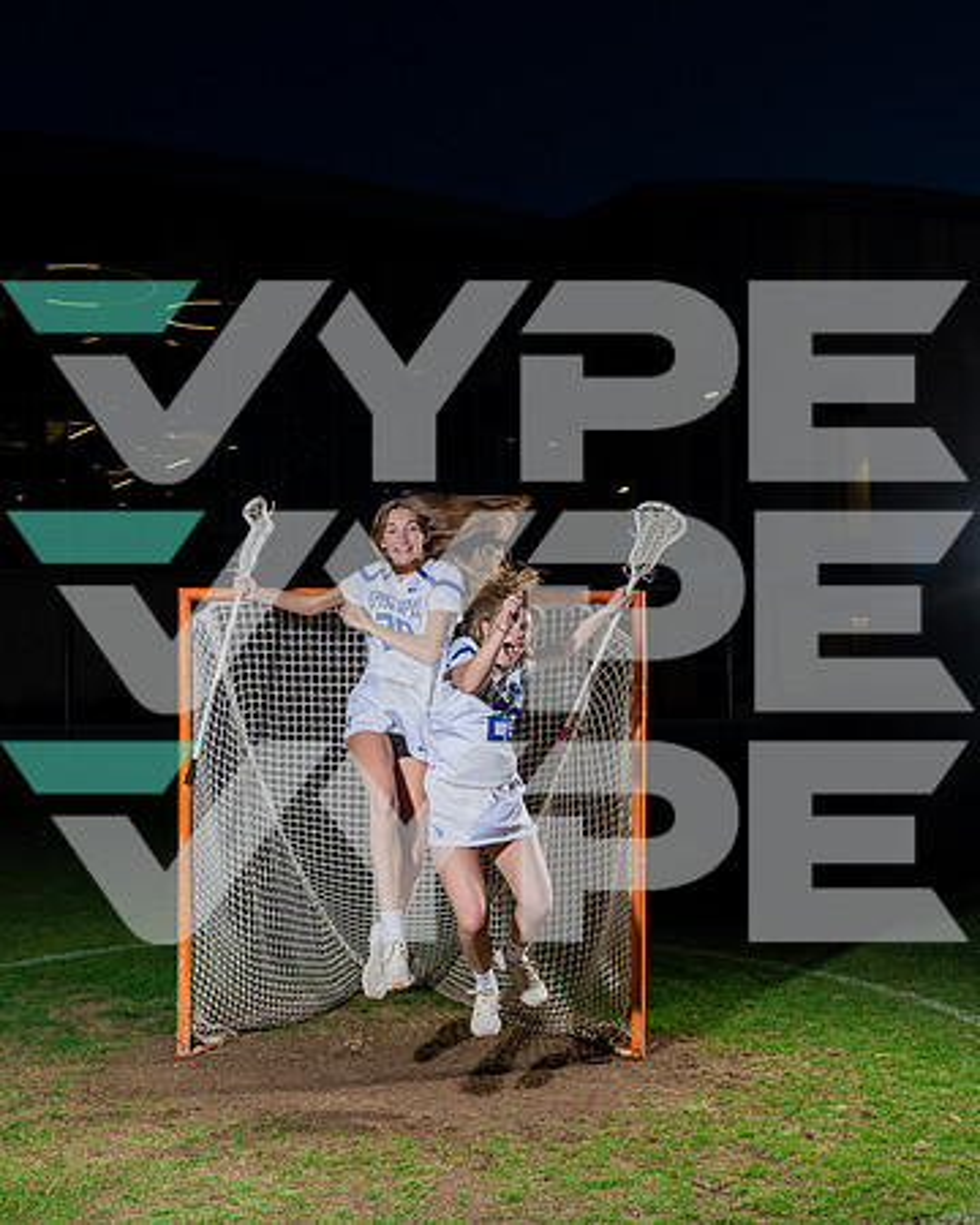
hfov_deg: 36.5
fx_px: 1475
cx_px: 348
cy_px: 582
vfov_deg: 45.1
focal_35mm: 41
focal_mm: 27
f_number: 8
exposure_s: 1/250
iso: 250
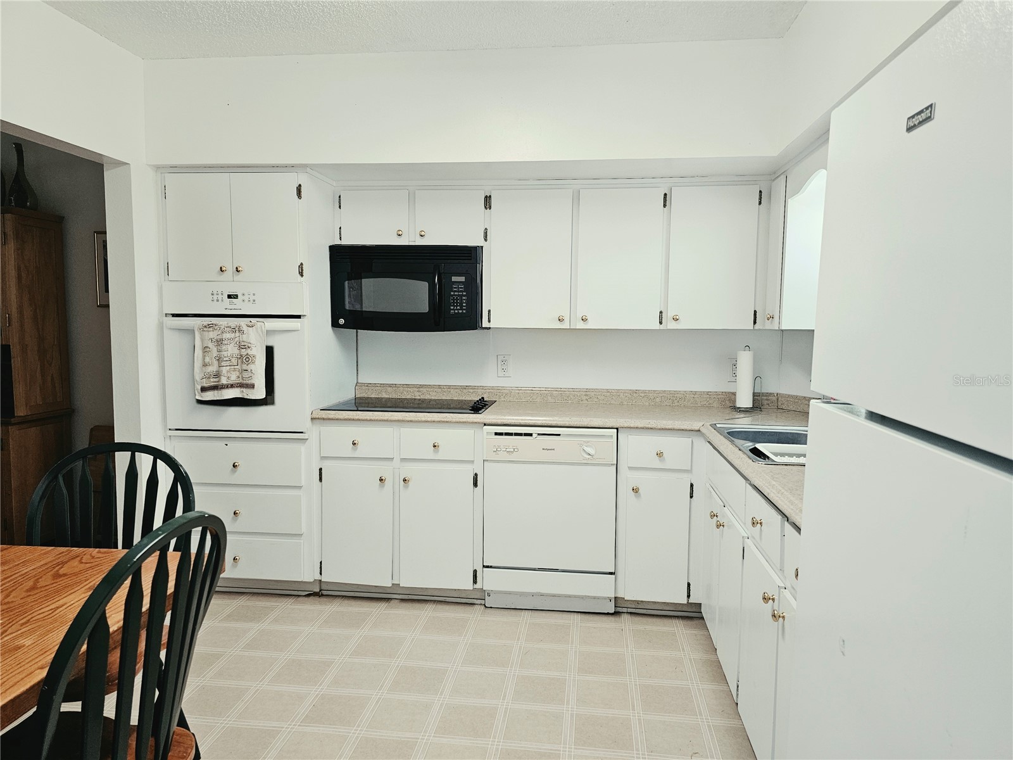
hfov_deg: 73.9
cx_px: 506
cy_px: 380
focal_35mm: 23
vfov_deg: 58.9
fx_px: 673
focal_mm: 6.3
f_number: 1.7
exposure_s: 1/120
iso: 250
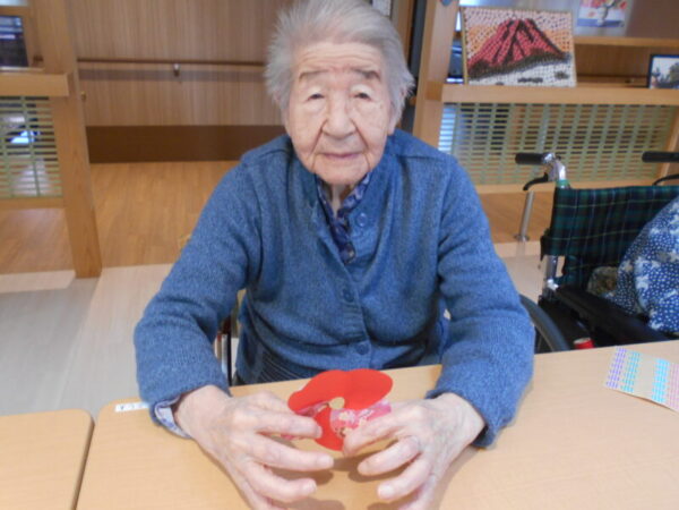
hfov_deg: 67.3
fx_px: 510
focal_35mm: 26
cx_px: 340
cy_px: 255
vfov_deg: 53.1
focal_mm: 4.6
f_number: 3.2
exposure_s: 1/30
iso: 280
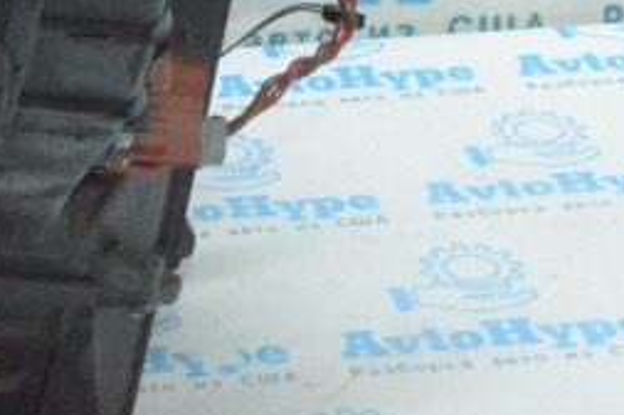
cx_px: -252
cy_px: -149
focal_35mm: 158
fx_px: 2735
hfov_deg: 12.5
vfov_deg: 8.5
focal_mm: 26
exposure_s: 1/60
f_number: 22
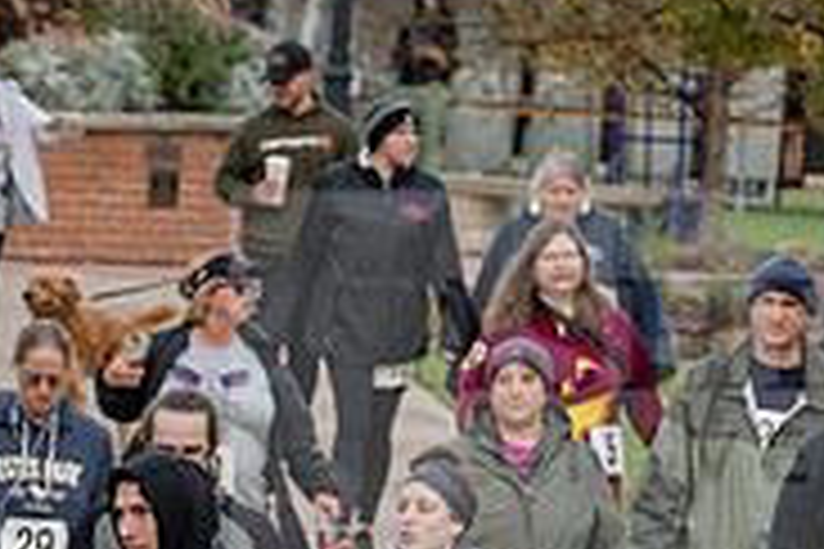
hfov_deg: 3.3
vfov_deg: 2.2
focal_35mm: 633
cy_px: 736
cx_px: 95
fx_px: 14488
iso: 640
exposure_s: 1/500
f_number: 6.3
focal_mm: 200
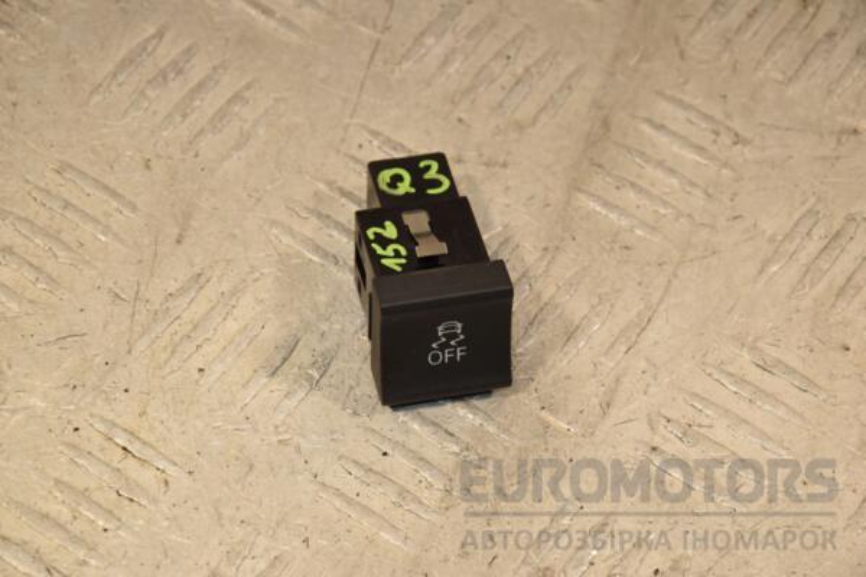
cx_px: 433
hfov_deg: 13.0
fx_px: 3788
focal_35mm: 158
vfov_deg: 8.7
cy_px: 288
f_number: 8
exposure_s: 1/200
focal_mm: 105
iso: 800
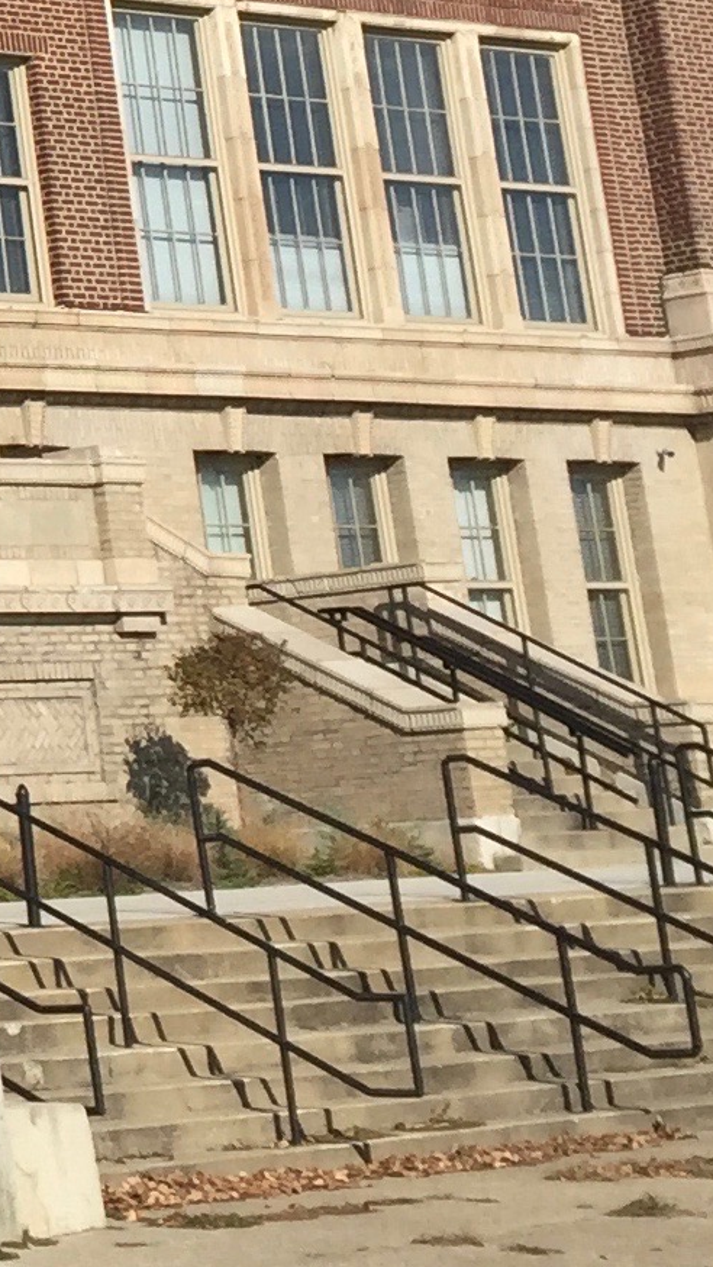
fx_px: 3964
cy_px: -159
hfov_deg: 9.4
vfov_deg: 17.5
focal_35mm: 118
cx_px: -897
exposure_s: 1/3968
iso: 32
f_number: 2.2
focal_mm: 4.15
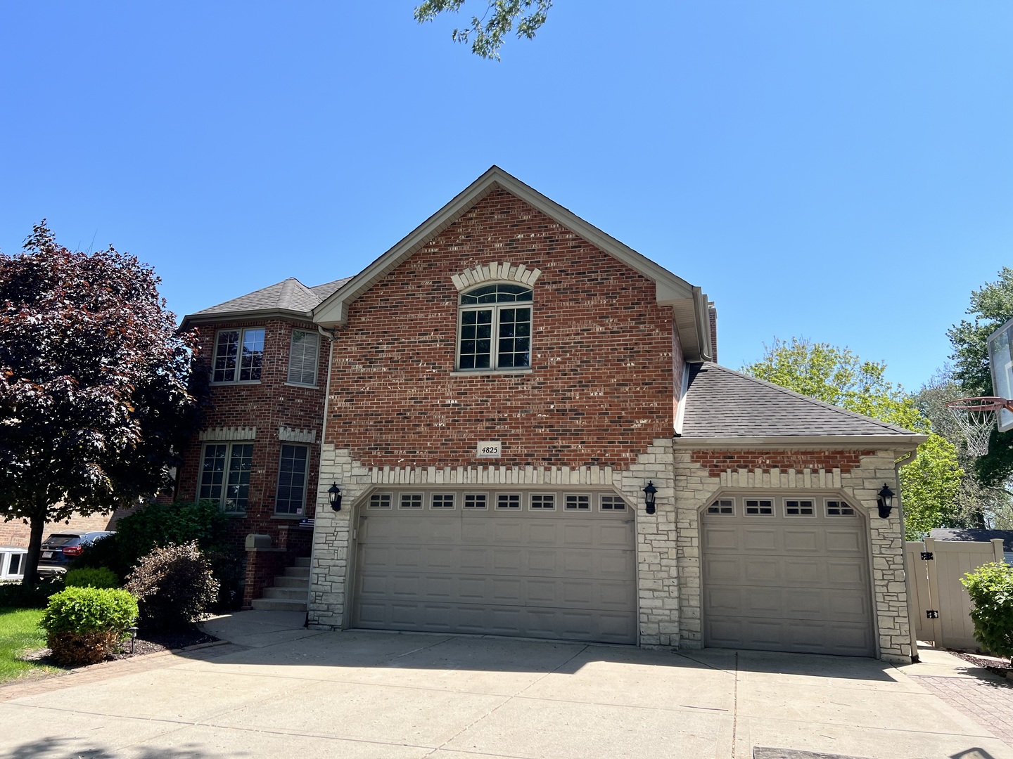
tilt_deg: +12.8
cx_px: 506
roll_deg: -0.6
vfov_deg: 53.1
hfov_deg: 67.3
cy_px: 380
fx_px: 761
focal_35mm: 26
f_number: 1.5
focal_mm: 5.7
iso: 50
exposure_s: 1/2994
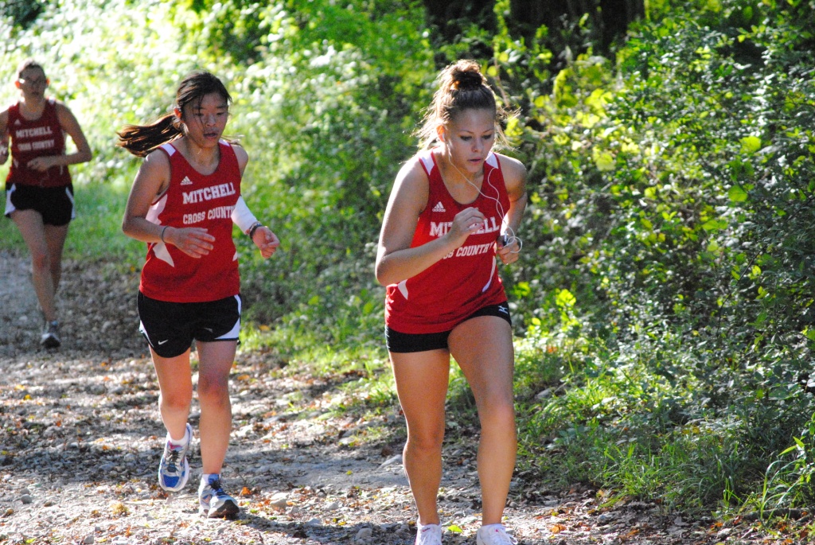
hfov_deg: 11.0
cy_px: 272
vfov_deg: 7.3
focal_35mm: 188
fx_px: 4249
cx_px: 408
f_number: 5.6
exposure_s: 1/1000
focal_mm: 125
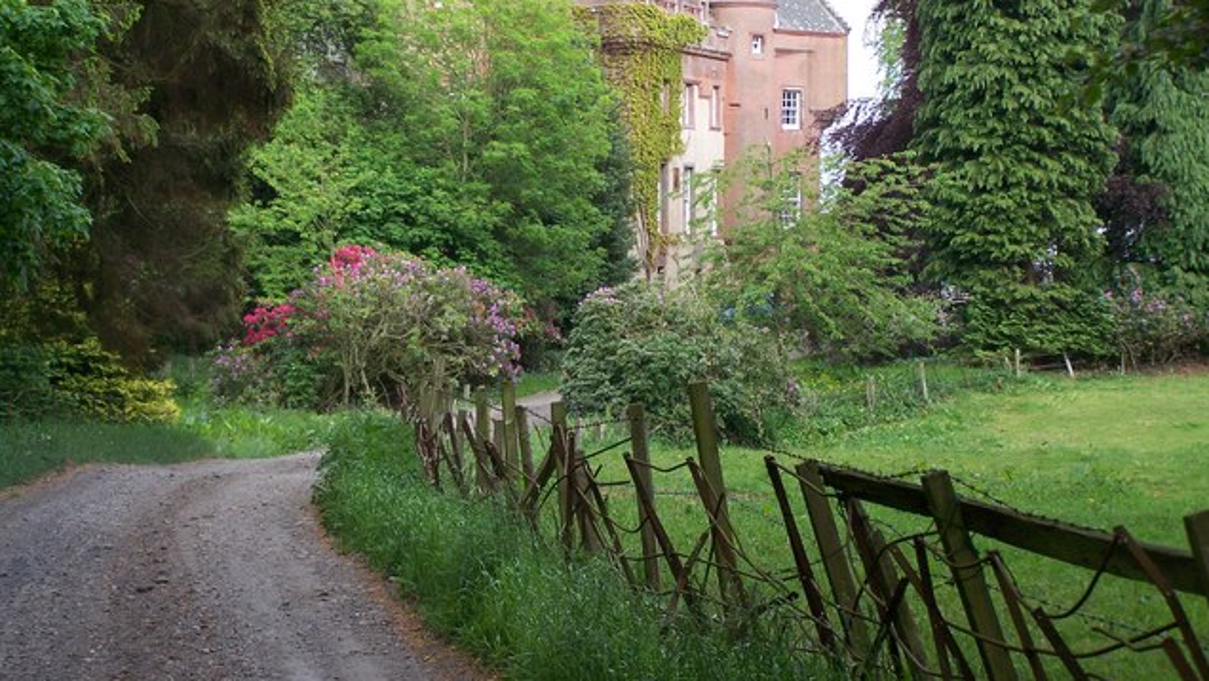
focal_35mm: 90
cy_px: 244
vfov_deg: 13.4
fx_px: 2886
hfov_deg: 23.7
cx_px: 606
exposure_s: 1/200
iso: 80
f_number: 3.2
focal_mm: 13.7
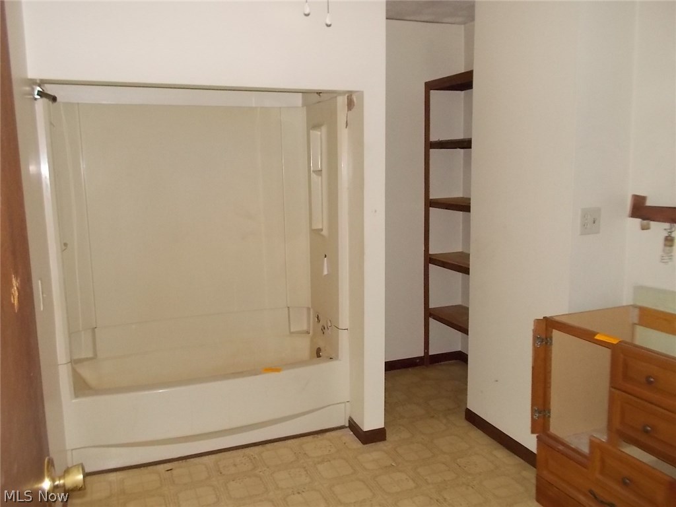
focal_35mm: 29
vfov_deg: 48.2
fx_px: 566
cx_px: 338
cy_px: 254
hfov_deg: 61.7
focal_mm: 4.1
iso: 250
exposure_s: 1/25
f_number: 3.3
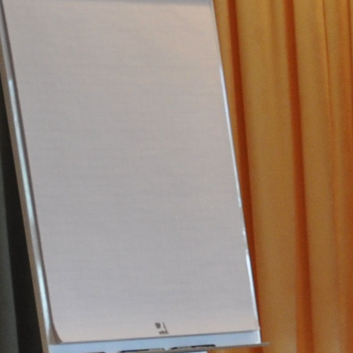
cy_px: 615
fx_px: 3484
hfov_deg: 5.3
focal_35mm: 302
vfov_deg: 5.7
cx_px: 1297
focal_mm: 32
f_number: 5
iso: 400
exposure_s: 1/25
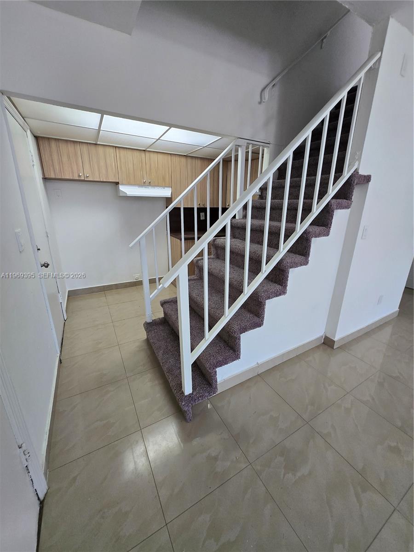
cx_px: 207
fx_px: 207
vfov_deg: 106.2
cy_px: 276
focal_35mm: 13
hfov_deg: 89.9
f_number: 2.2
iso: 125
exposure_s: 1/60
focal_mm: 1.7
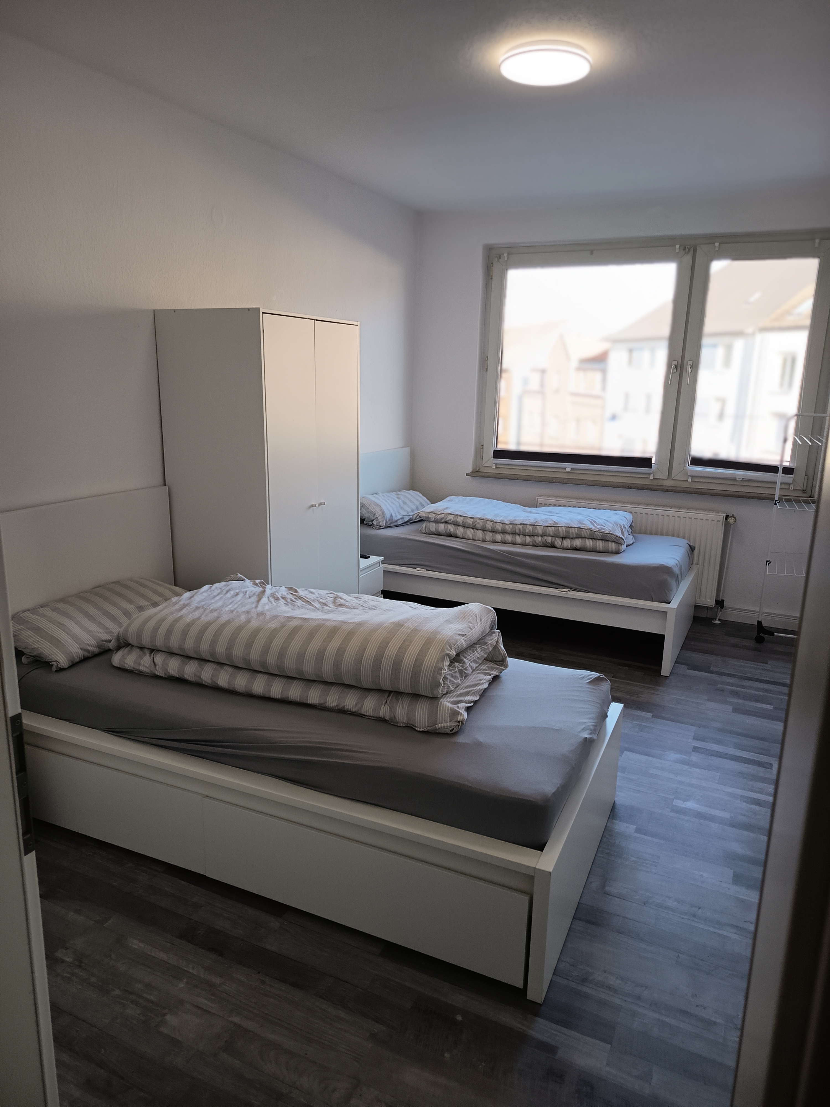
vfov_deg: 71.6
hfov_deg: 56.8
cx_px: 415
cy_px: 554
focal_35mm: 24
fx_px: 767
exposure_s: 1/100
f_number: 1.7
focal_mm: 5.24
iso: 203
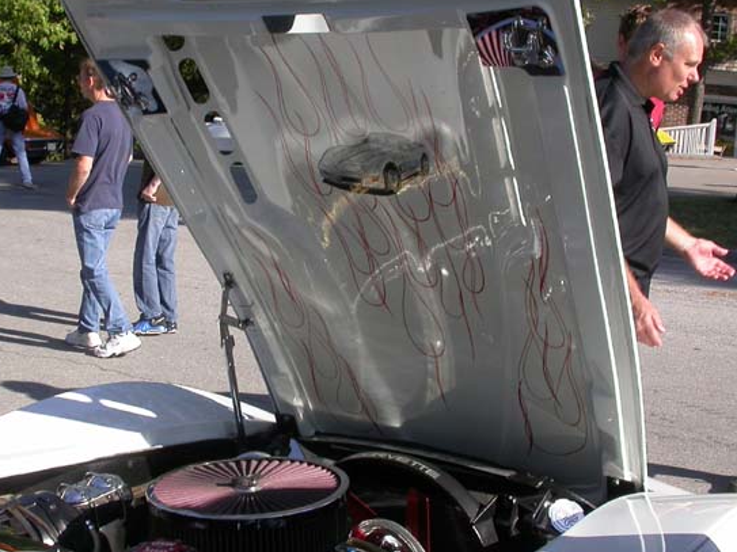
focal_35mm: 56
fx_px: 1192
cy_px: 264
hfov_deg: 34.2
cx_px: 282
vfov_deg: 26.1
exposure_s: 1/243
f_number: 6.7
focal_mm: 7.85
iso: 100
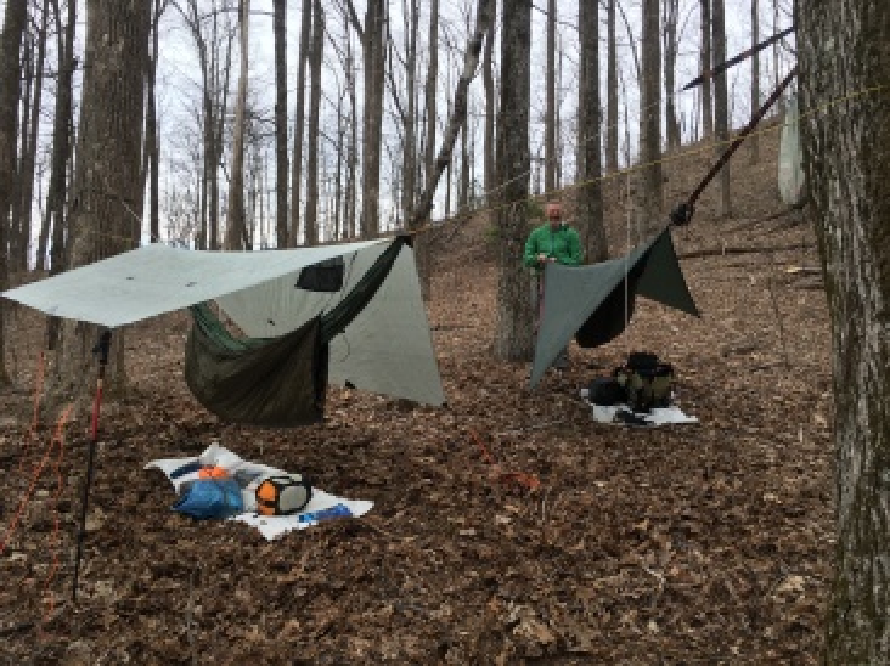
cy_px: 333
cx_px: 445
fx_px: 745
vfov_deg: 48.2
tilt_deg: +8.1
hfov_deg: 61.7
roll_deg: -2.9
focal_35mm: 29
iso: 25
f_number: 2.2
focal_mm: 4.15
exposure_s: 1/120
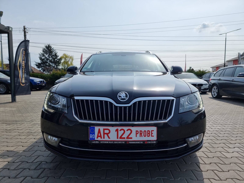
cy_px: 92
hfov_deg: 71.6
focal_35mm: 24
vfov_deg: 56.8
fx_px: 169
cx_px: 122
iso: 50
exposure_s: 1/1953
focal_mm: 6.7
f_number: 1.8
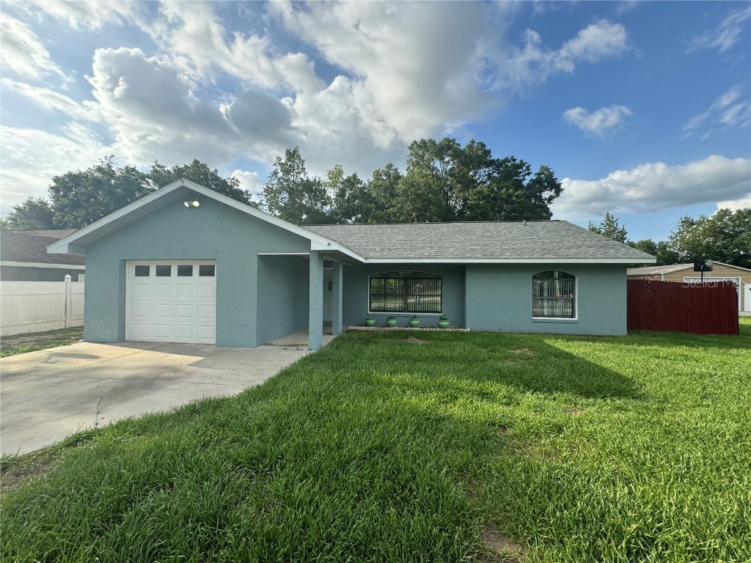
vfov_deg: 85.7
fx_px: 304
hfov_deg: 102.1
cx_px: 376
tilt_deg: +0.5
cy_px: 282
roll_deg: -0.4
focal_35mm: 14
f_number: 2.2
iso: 40
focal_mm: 2.22
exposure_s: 1/771
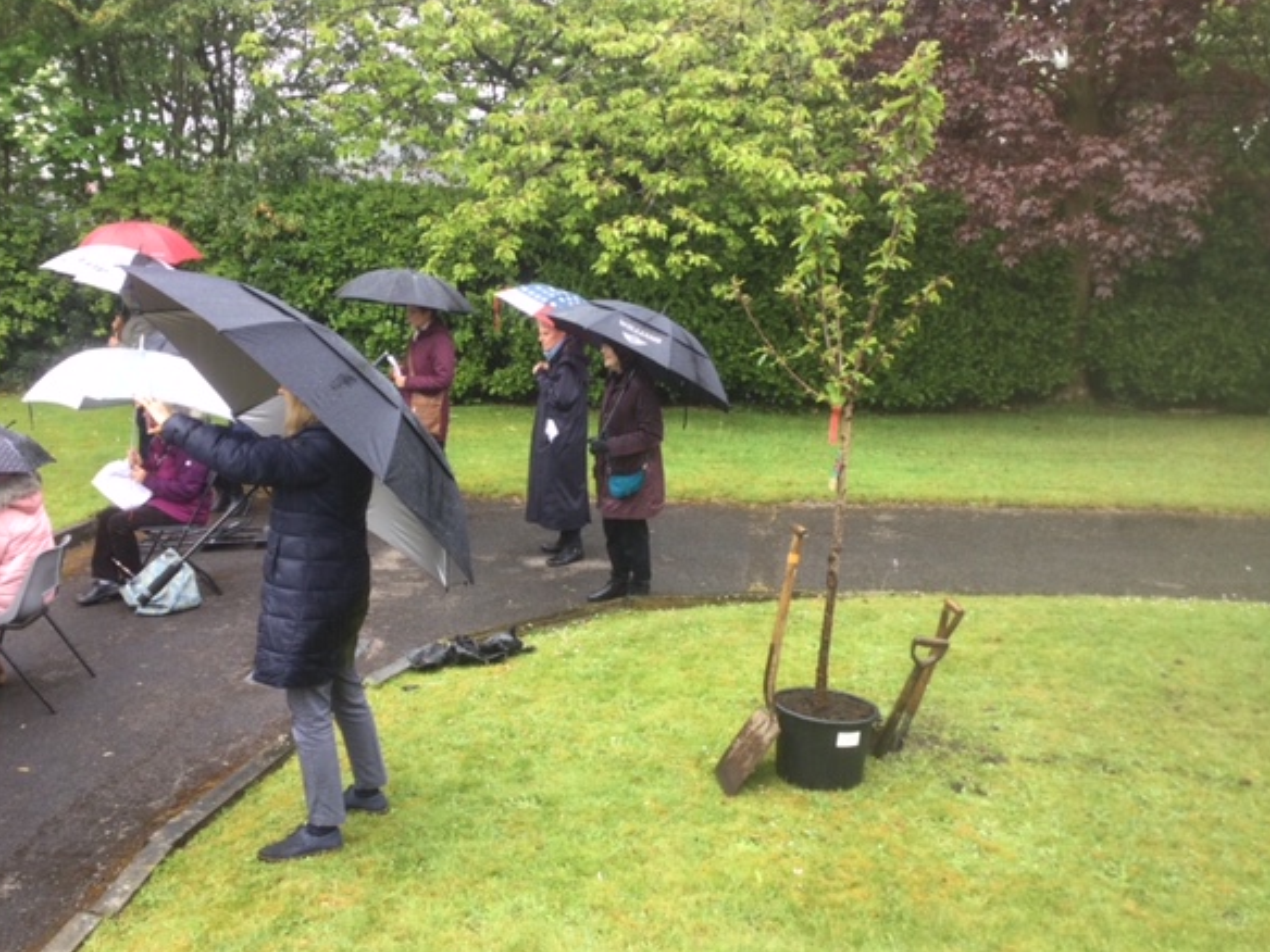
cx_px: 598
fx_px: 1247
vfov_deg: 41.8
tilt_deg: -14.4
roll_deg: +0.6
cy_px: 476
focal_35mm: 34
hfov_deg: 53.9
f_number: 2.4
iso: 25
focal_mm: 3.3
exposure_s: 1/50
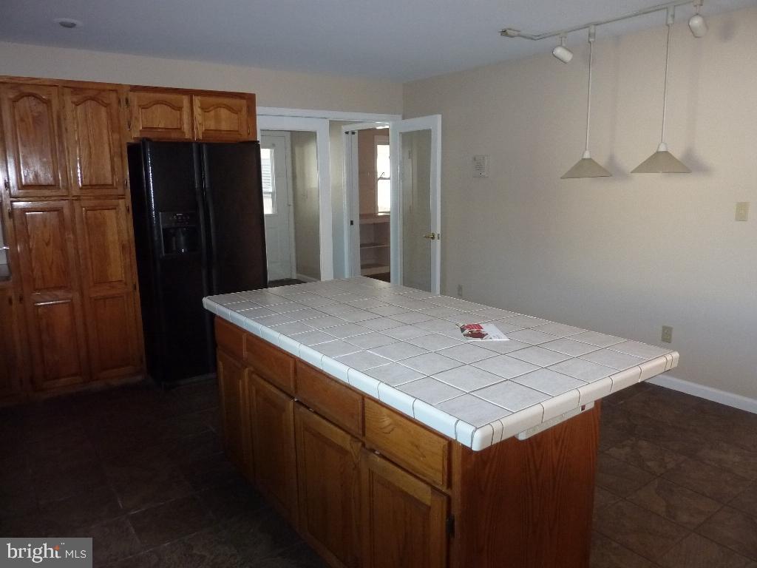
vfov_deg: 54.9
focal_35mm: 25
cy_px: 284
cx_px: 378
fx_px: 547
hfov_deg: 69.4
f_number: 3.3
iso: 320
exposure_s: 1/30
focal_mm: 4.1
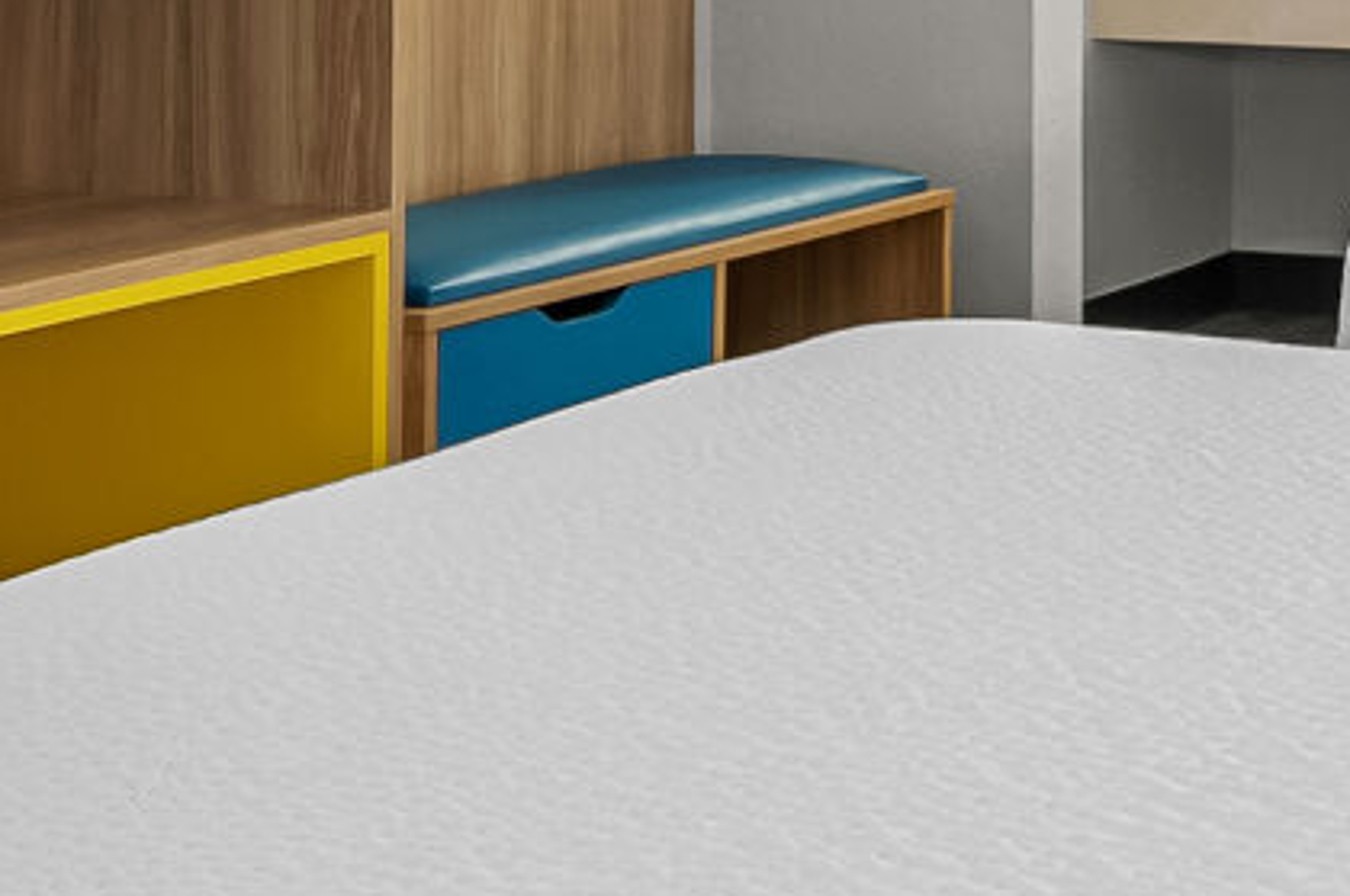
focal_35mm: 100
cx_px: 1681
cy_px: -324
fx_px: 3746
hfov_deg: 19.1
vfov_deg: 13.1
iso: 250
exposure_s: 1.3
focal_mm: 14
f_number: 8
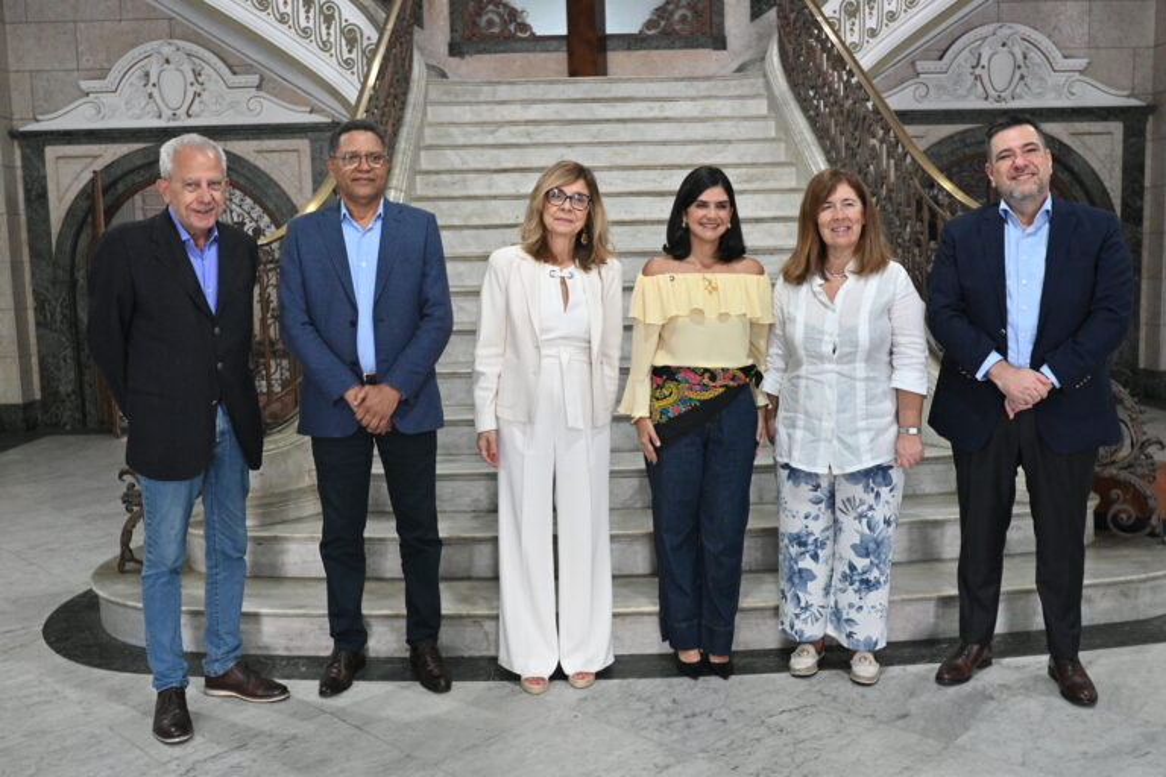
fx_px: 972
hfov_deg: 61.9
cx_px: 583
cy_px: 388
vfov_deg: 43.6
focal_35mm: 30
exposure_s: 1/100
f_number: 4
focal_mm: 20
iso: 2500
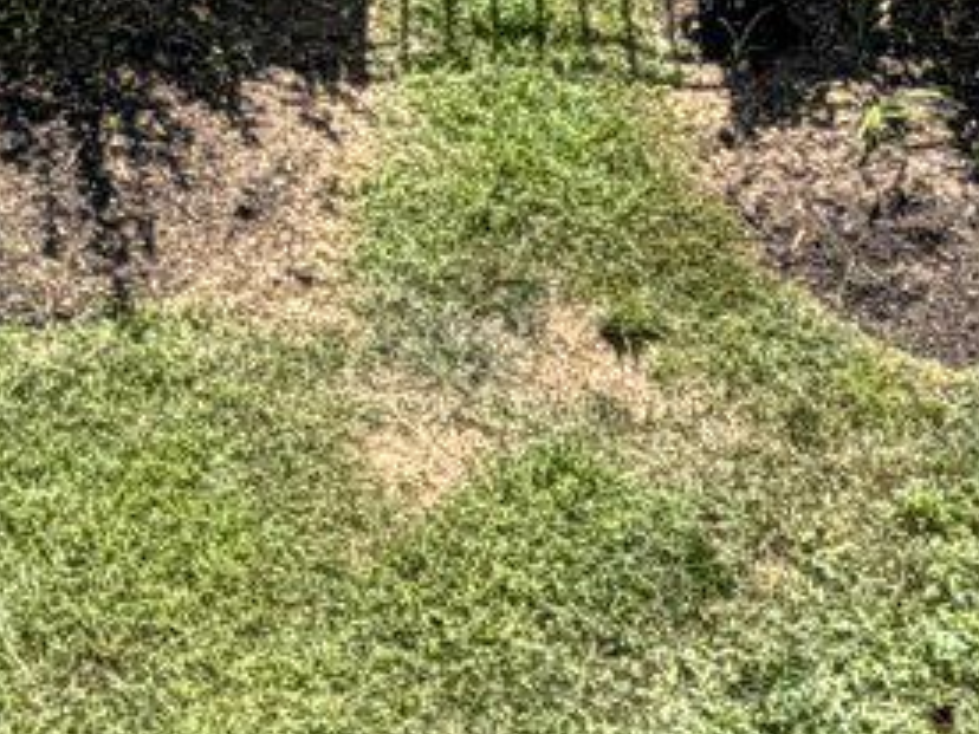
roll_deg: +1.3
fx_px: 2941
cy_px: -213
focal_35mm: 104
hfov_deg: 18.3
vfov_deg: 13.7
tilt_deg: -31.4
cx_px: -71
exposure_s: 1/672
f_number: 2.2
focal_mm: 2.22
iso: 40
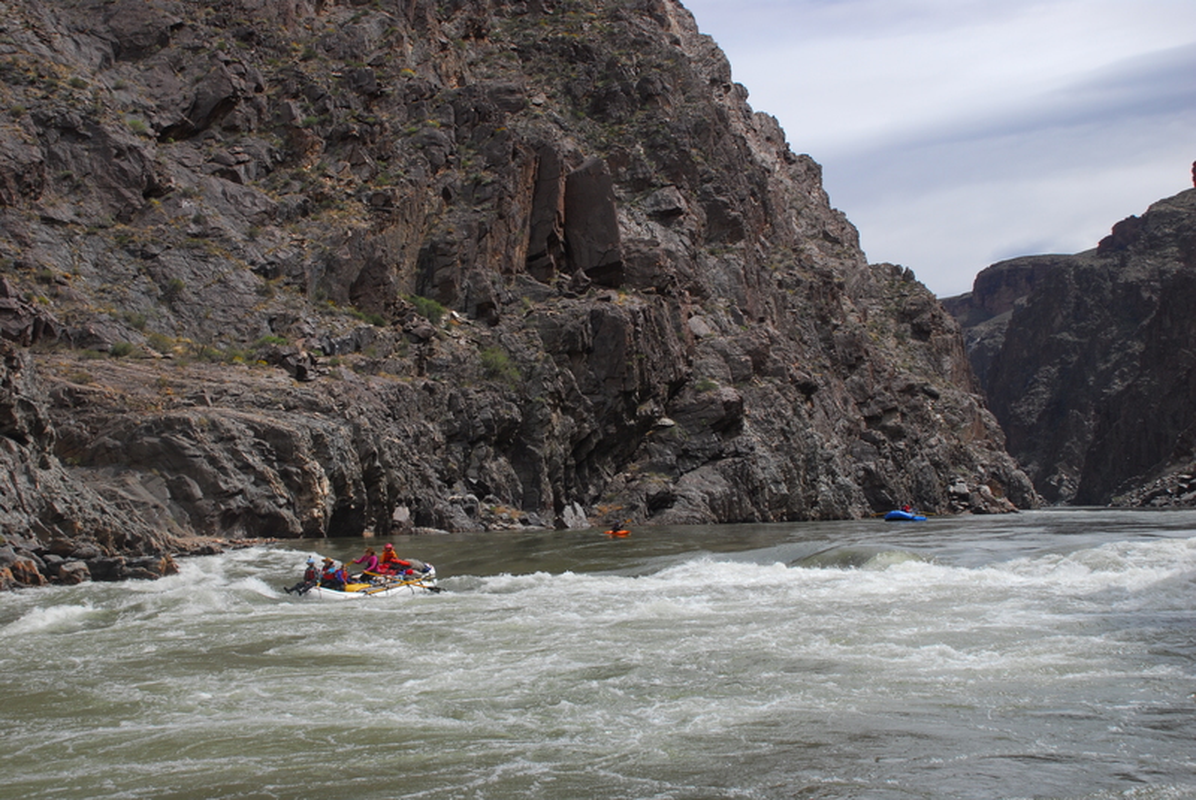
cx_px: 598
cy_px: 400
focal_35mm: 42
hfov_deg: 46.4
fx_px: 1397
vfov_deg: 32.0
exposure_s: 1/125
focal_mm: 28
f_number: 8
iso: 160
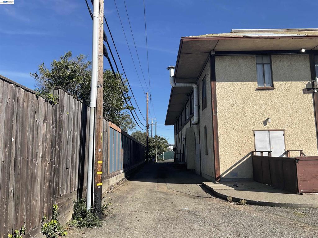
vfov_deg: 48.2
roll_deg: +1.0
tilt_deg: +7.9
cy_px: 119
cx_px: 159
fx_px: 266
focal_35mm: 29
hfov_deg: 61.7
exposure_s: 1/1912
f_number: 1.8
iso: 16
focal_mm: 3
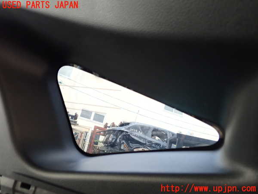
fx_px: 224
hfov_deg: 60.0
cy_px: 97
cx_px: 129
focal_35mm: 30
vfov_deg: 46.8
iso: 400
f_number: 2.3
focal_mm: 5.4
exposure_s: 1/30
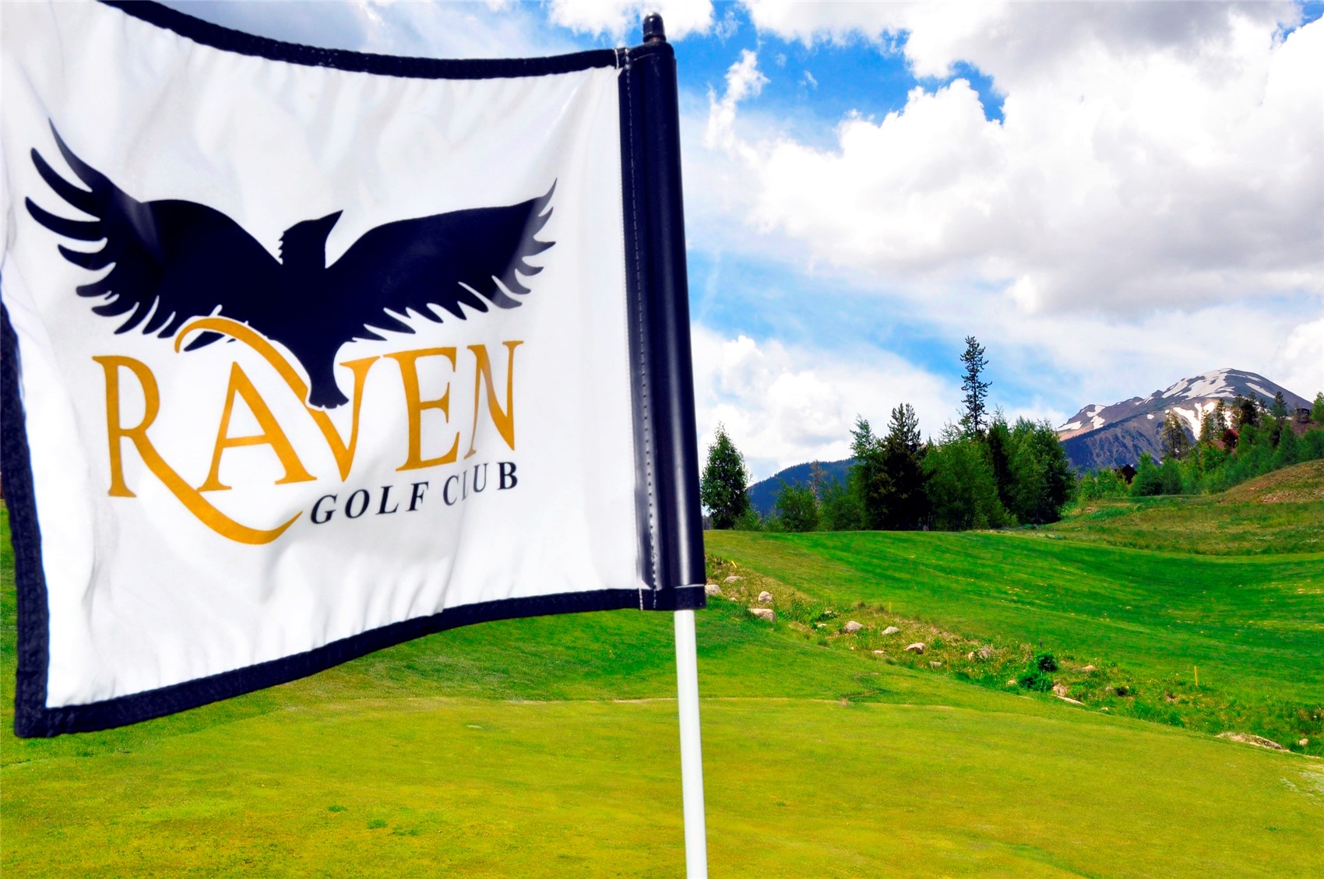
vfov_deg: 36.8
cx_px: 662
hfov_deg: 53.2
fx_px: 1322
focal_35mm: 36
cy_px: 440
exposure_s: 1/200
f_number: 20
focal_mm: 24
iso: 400
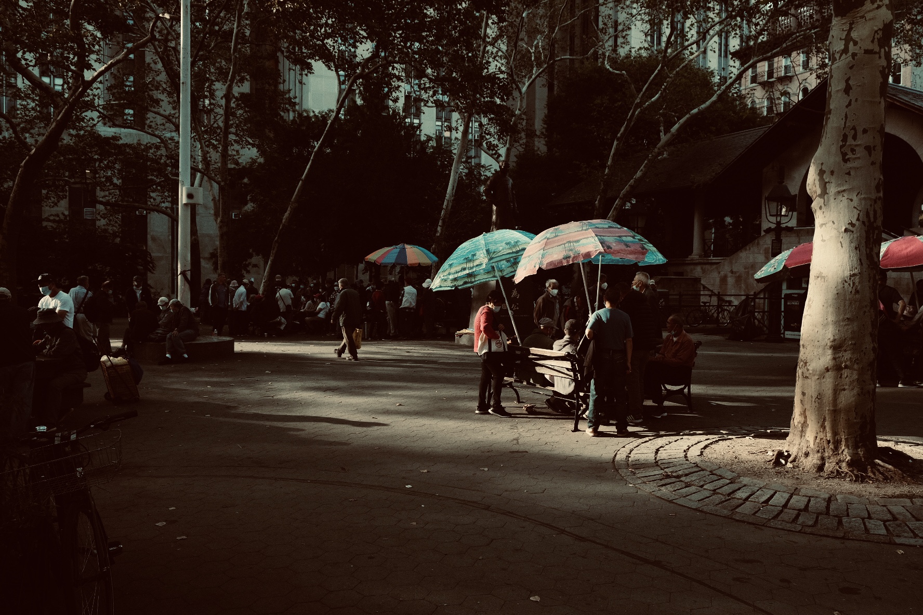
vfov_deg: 47.9
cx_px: 462
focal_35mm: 27
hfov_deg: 67.4
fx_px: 692
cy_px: 308
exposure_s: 1/240
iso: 640
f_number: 5.6
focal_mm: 18
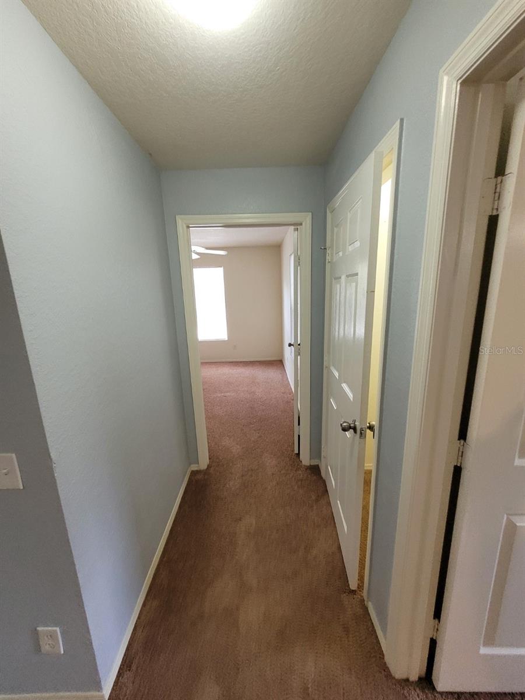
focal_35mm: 13
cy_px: 350
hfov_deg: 89.9
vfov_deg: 106.2
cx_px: 262
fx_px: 263
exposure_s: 1/60
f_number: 2.2
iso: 320
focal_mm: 1.74
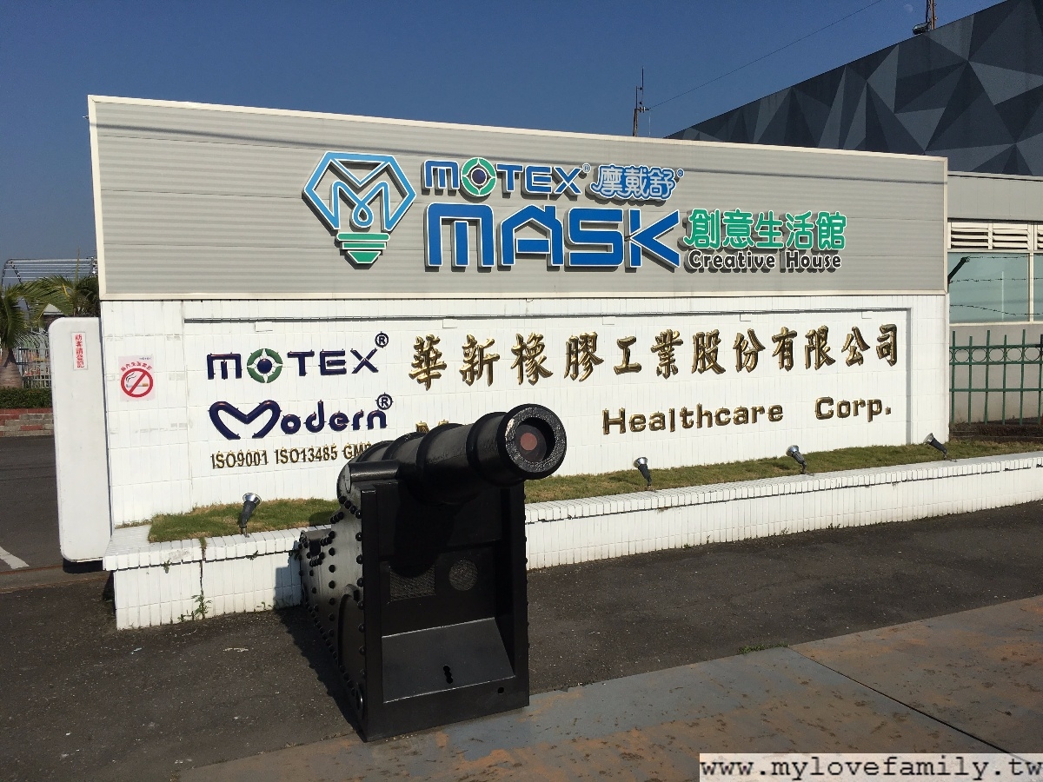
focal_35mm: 29
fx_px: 874
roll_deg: +0.6
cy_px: 391
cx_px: 522
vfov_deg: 48.2
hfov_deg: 61.7
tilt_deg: -2.2
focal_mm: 4.15
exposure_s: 1/5495
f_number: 2.2
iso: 25
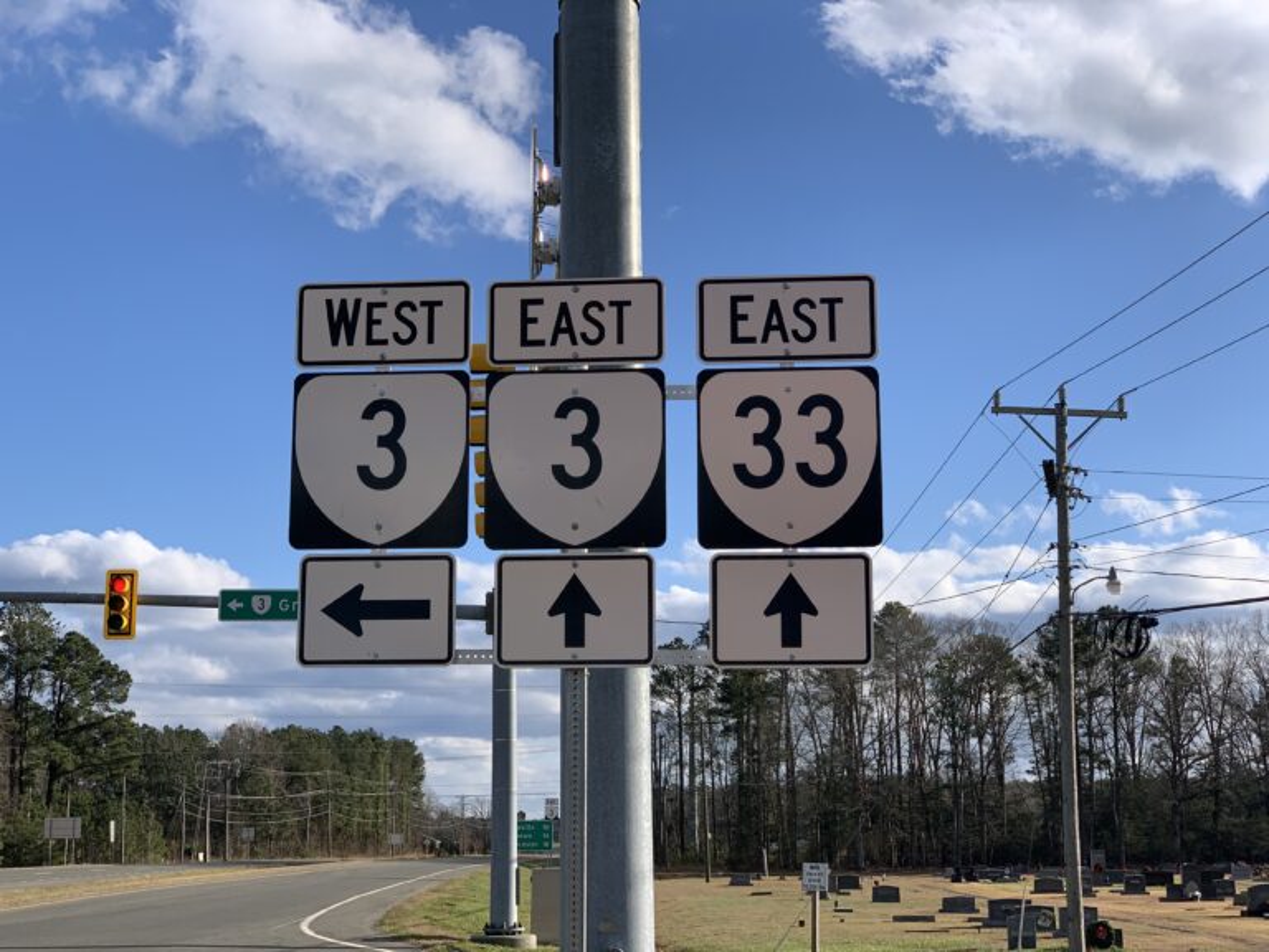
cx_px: 634
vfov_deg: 28.0
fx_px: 1906
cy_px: 476
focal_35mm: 52
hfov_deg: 36.8
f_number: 2.4
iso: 16
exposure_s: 1/1295
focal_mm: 6
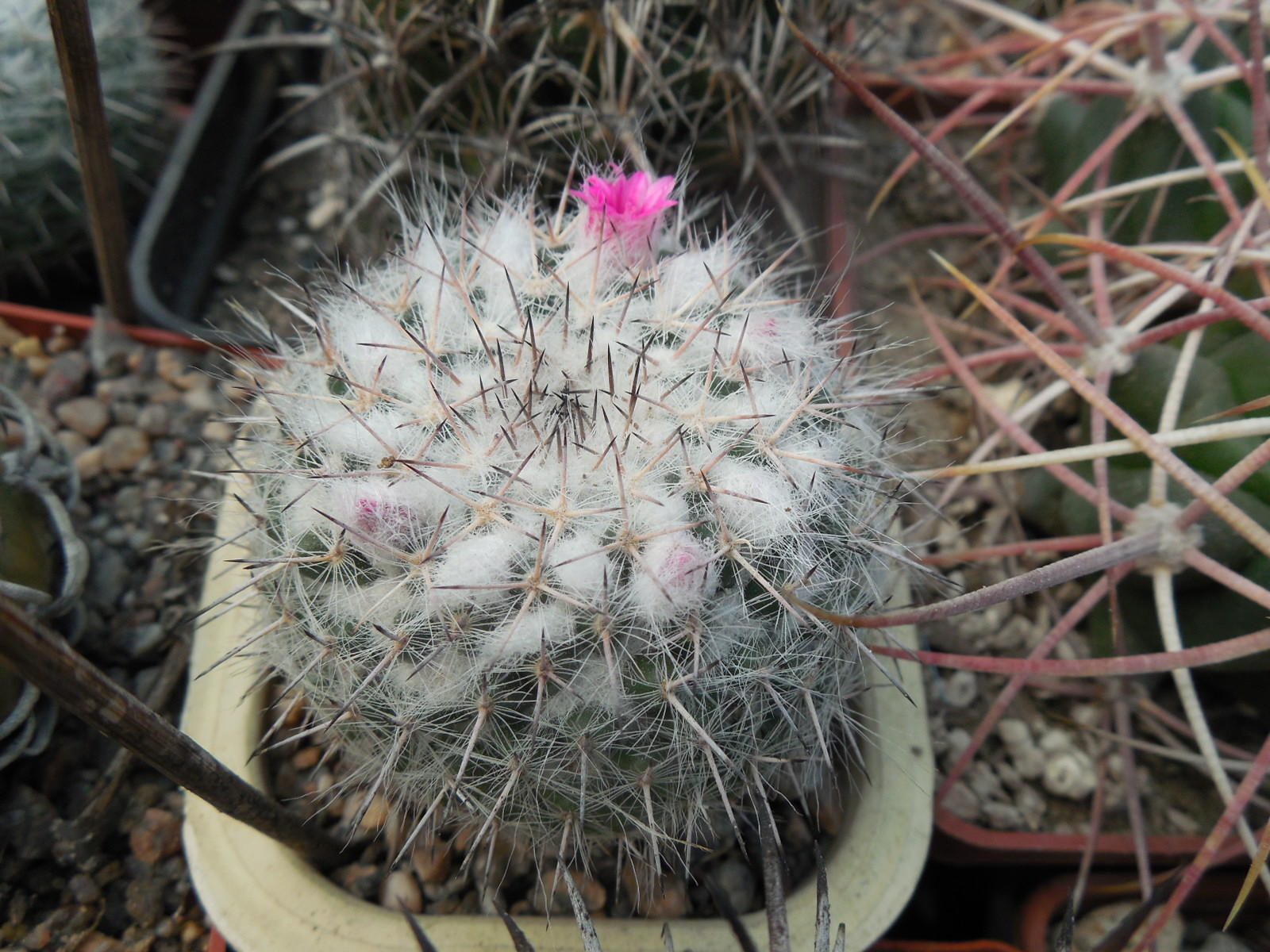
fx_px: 1137
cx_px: 635
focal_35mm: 31
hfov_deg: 58.4
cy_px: 476
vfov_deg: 45.4
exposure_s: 1/320
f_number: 3.6
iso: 125
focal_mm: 5.6
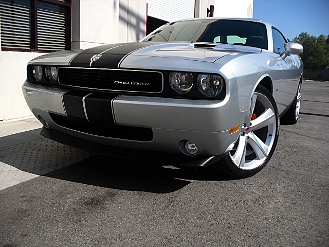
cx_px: 164
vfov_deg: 39.7
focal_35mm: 36
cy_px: 124
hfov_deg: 51.4
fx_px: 342
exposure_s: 1/1000
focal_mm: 6.3
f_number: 2.8
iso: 50
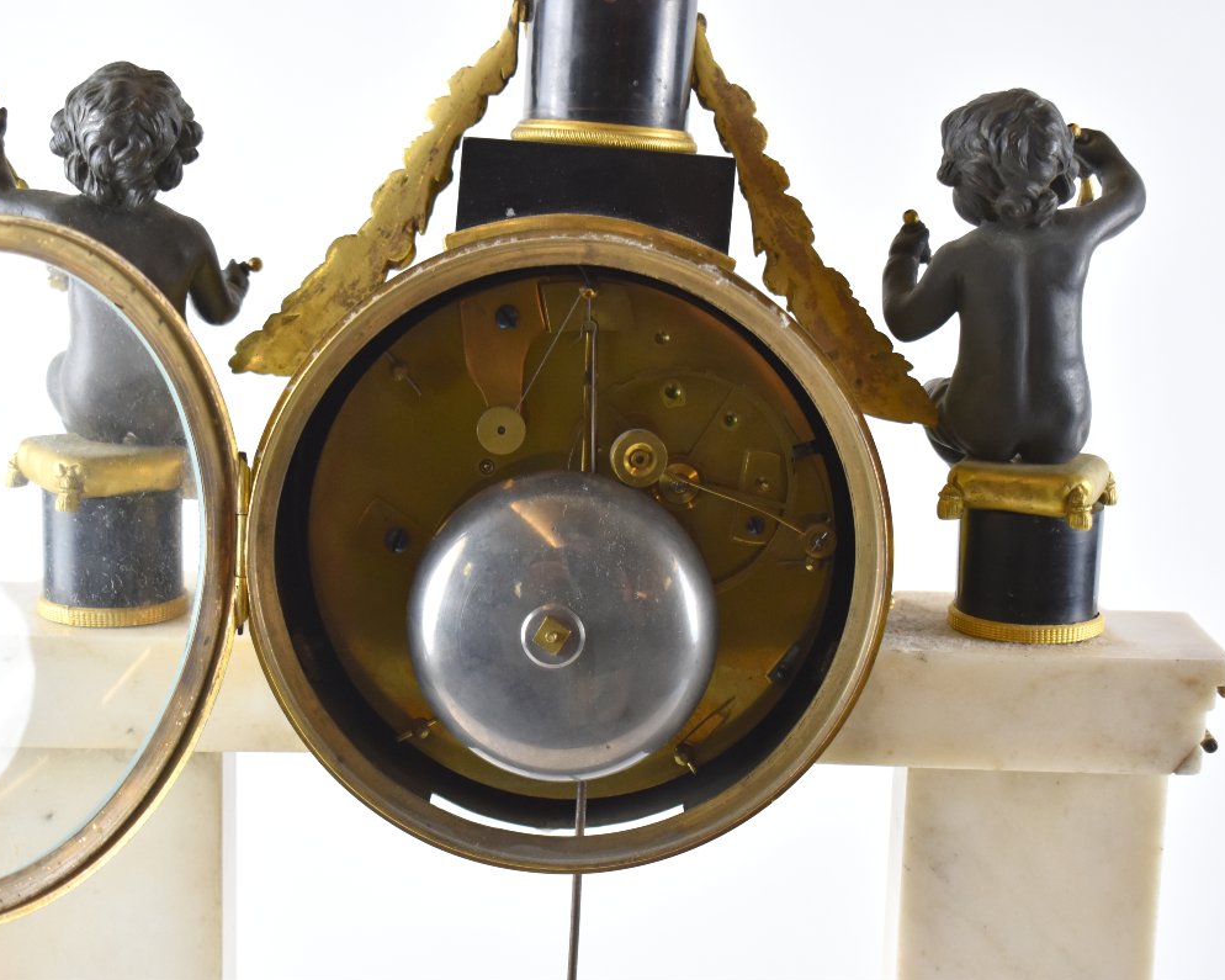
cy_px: 492
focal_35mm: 68
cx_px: 569
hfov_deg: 27.9
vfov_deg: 22.5
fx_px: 2465
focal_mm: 40
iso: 640
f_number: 5
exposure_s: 1/60
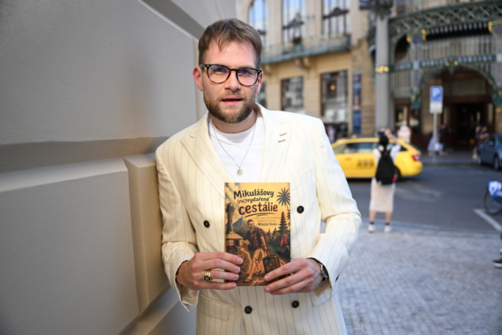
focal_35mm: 33
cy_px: 168
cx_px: 251
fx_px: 460
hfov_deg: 57.2
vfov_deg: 40.0
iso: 640
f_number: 2.8
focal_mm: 33
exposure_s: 1/2500
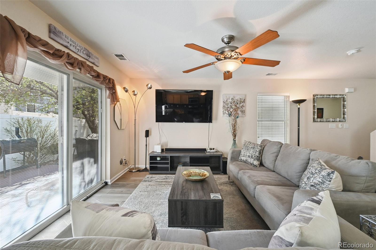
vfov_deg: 81.2
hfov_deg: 104.3
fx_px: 146
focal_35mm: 14
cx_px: 188
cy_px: 125
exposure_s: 1/30
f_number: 10
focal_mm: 14
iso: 400
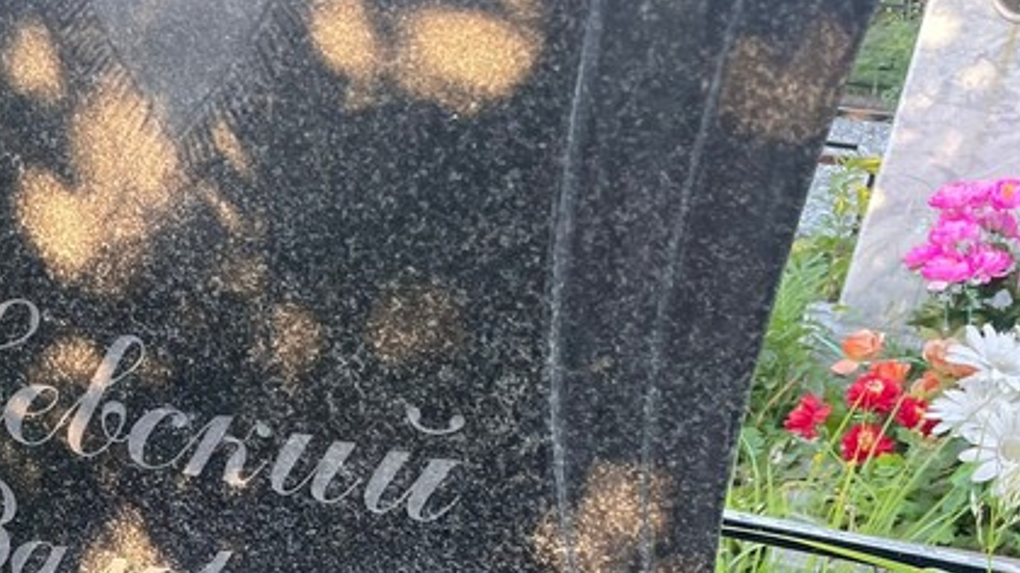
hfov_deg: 36.8
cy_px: 699
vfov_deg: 20.7
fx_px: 1460
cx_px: 168
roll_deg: -1.5
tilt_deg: -36.6
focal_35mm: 54
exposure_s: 1/121
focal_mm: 4.2
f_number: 1.6
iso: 80
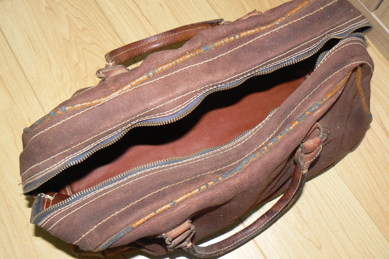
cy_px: 134
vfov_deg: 35.1
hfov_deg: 50.7
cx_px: 195
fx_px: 411
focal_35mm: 38
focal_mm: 6
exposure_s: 1/30
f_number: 2.8
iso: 100
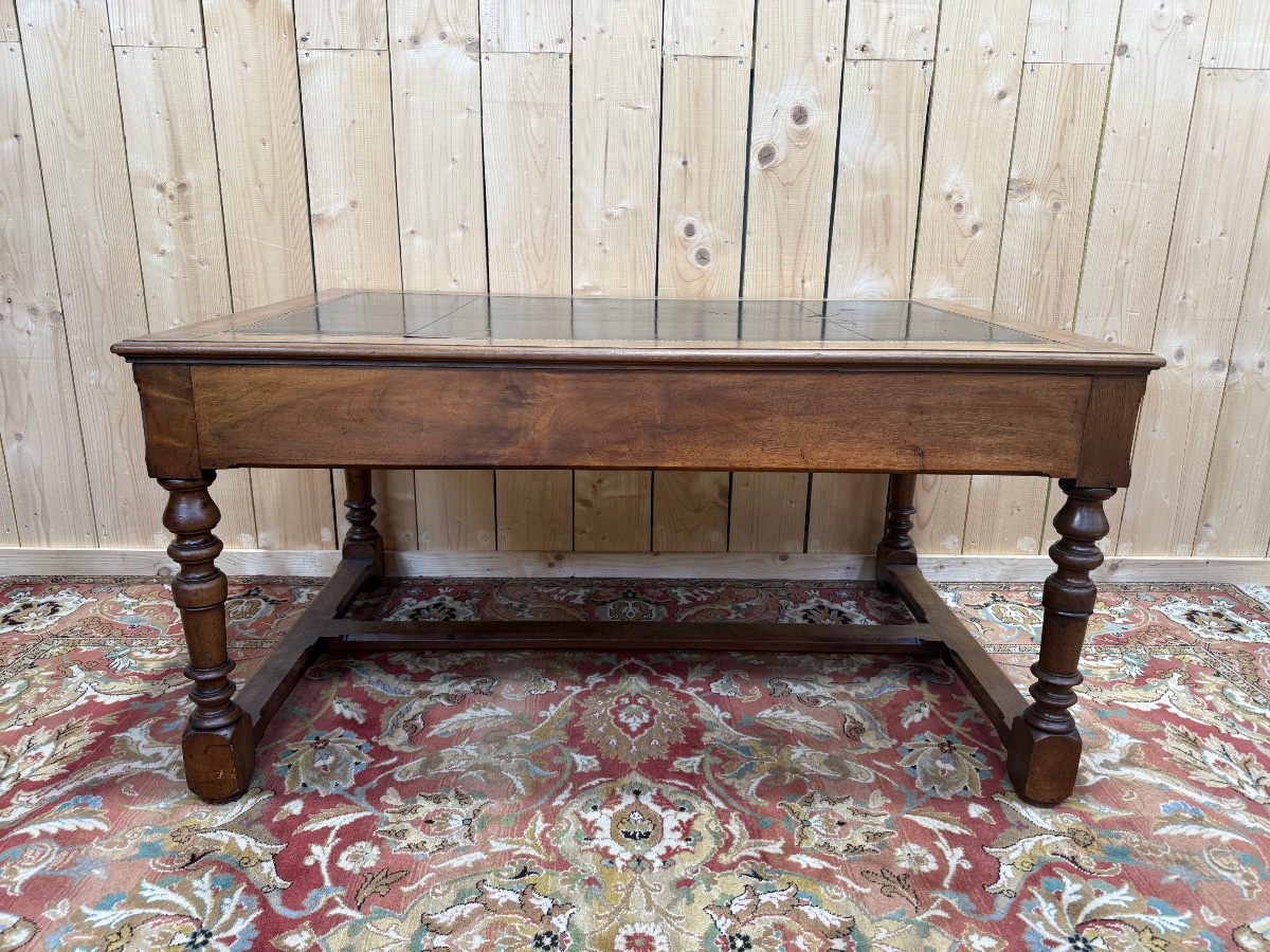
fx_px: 881
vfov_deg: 56.8
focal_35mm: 24
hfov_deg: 71.6
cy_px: 476
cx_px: 635
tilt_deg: -16.4
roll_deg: -0.9
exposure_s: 1/50
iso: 125
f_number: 1.78
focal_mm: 6.76
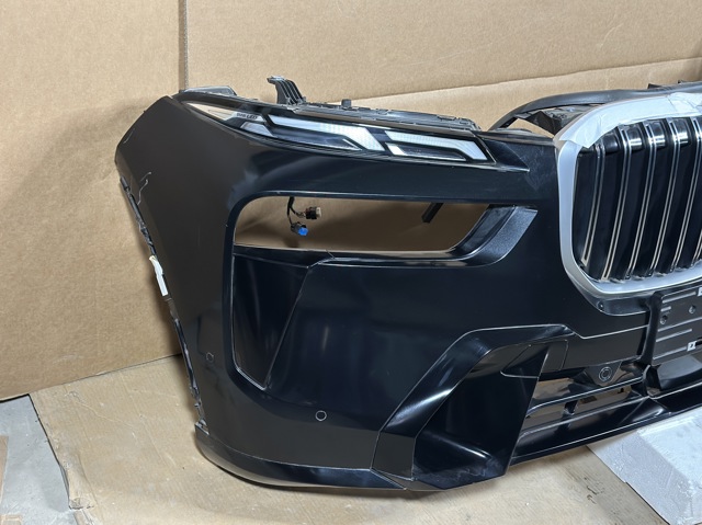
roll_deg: -7.7
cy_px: 262
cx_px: 351
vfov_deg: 30.2
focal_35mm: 48
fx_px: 973
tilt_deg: -31.6
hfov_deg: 39.7
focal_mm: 6.86
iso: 500
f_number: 1.78
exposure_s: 1/33
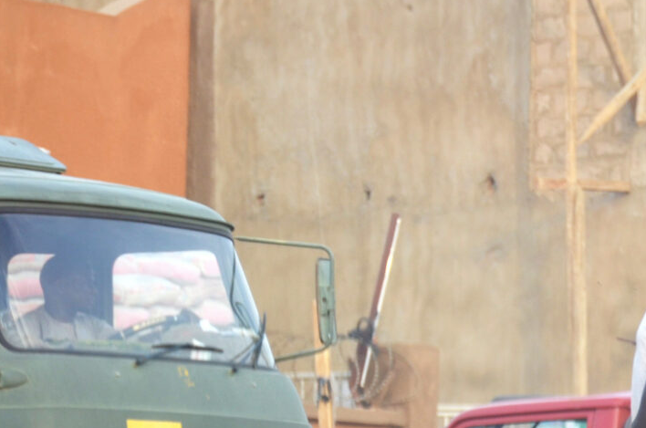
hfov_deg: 4.8
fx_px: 7653
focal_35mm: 427
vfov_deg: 3.2
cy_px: 401
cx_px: 772
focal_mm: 105
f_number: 5.6
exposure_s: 1/125
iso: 200
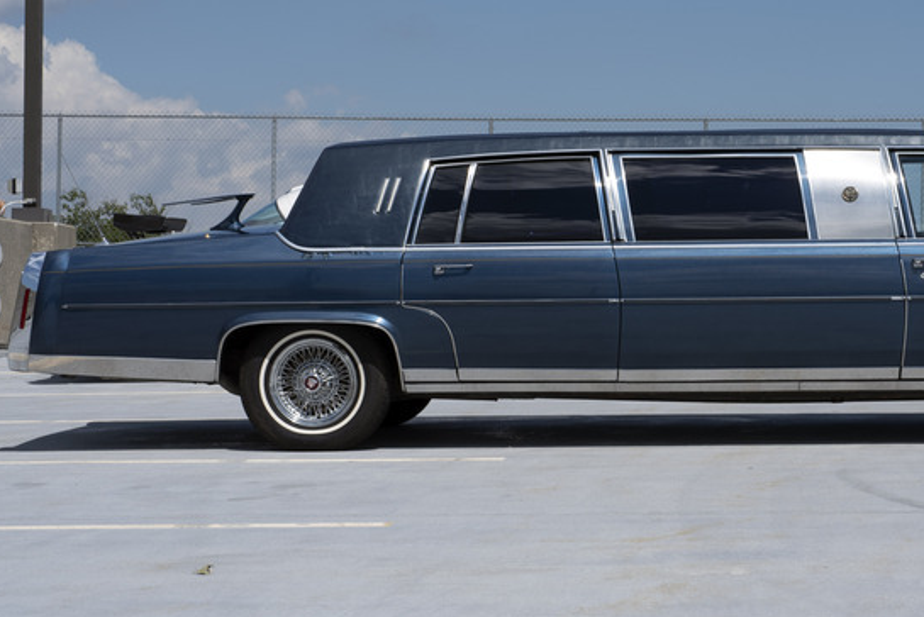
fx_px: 2825
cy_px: 294
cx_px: 758
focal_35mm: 110
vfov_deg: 12.5
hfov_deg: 18.4
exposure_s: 1/200
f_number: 14
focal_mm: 60
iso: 100
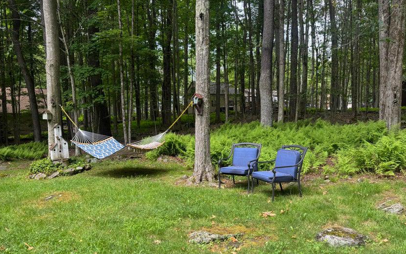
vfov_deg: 47.5
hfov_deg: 70.4
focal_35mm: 26
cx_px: 202
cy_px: 141
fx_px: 288
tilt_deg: -3.2
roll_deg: -0.3
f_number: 1.78
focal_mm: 6.76
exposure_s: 1/412
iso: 80
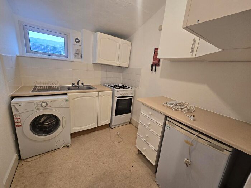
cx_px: 126
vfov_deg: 89.9
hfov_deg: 106.2
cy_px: 94
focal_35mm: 13
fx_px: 94
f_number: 2.2
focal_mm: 2.2
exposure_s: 1/50
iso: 80
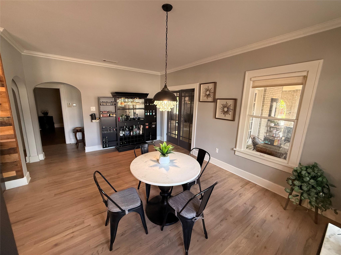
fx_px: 138
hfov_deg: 102.1
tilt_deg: -10.4
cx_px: 170
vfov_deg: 85.7
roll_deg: -1.3
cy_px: 128
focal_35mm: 14
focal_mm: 2.22
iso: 250
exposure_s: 1/120
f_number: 2.2
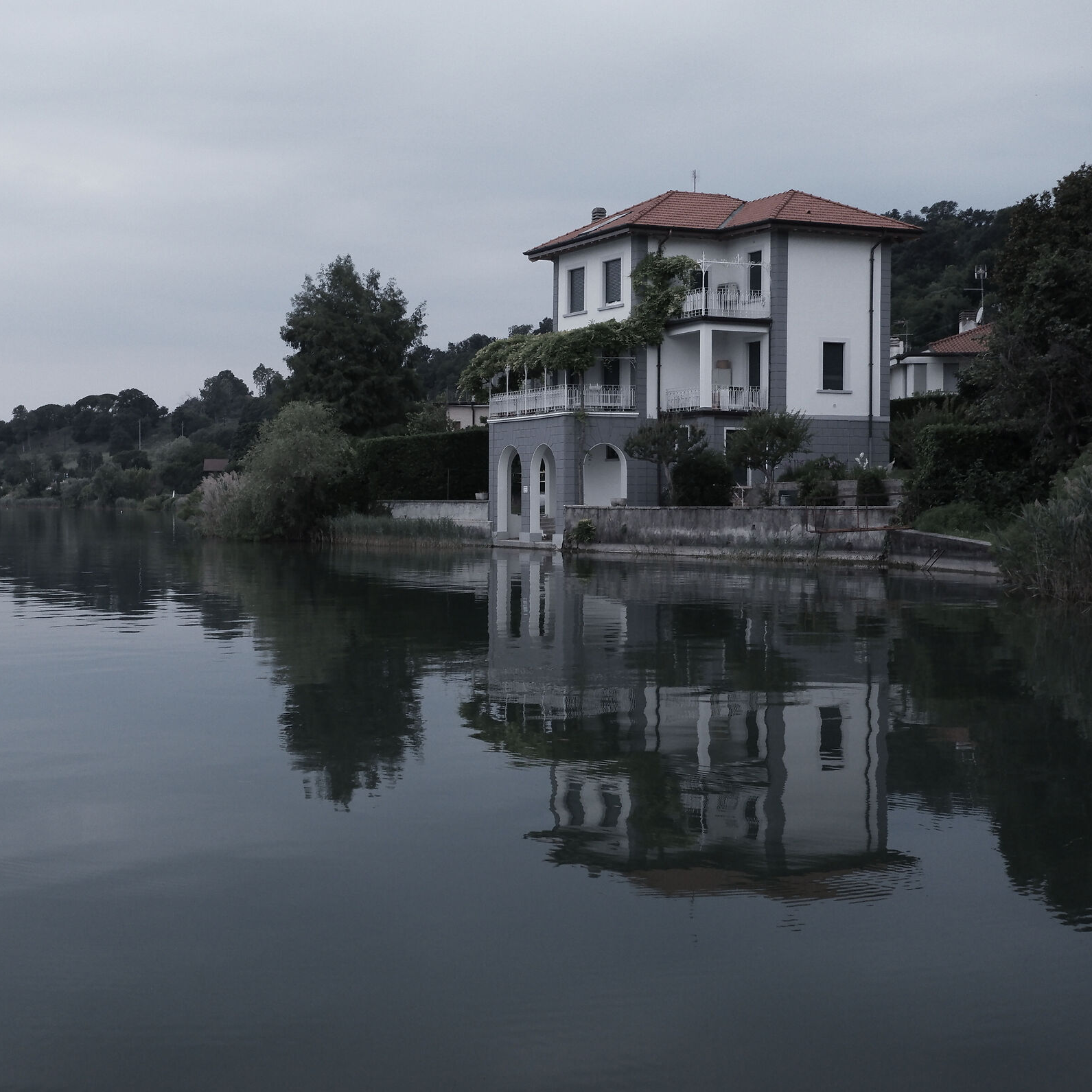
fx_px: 1785
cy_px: 544
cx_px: 431
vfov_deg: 34.0
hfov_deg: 33.9
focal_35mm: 50
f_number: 4.4
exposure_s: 1/180
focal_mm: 26.4
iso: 1600
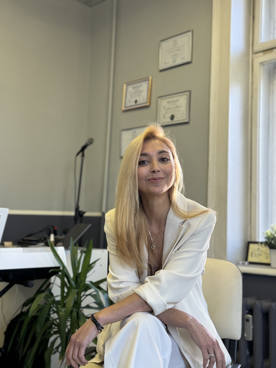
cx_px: 138
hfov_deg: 30.3
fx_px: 510
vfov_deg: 39.7
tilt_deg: +5.0
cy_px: 184
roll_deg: -3.0
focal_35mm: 48
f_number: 1.78
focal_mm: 6.76
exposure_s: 1/100
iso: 100
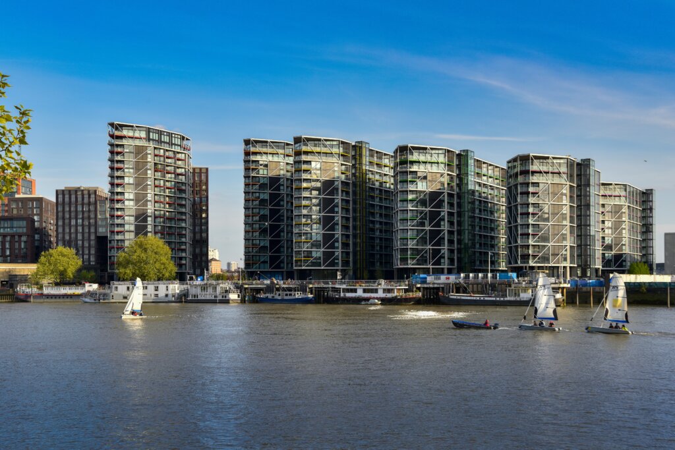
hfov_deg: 41.1
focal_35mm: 48
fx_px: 900
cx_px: 338
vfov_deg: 28.1
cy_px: 225
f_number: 10
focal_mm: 48
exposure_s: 1/200
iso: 180
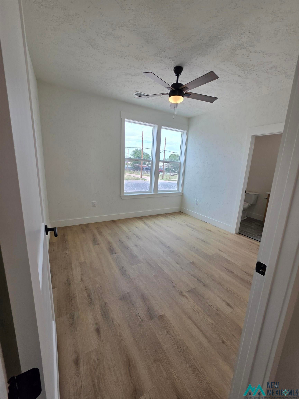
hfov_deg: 89.9
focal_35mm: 13
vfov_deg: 106.2
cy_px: 200
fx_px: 150
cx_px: 150
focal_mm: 2.2
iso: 32
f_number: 1.9
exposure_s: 1/310
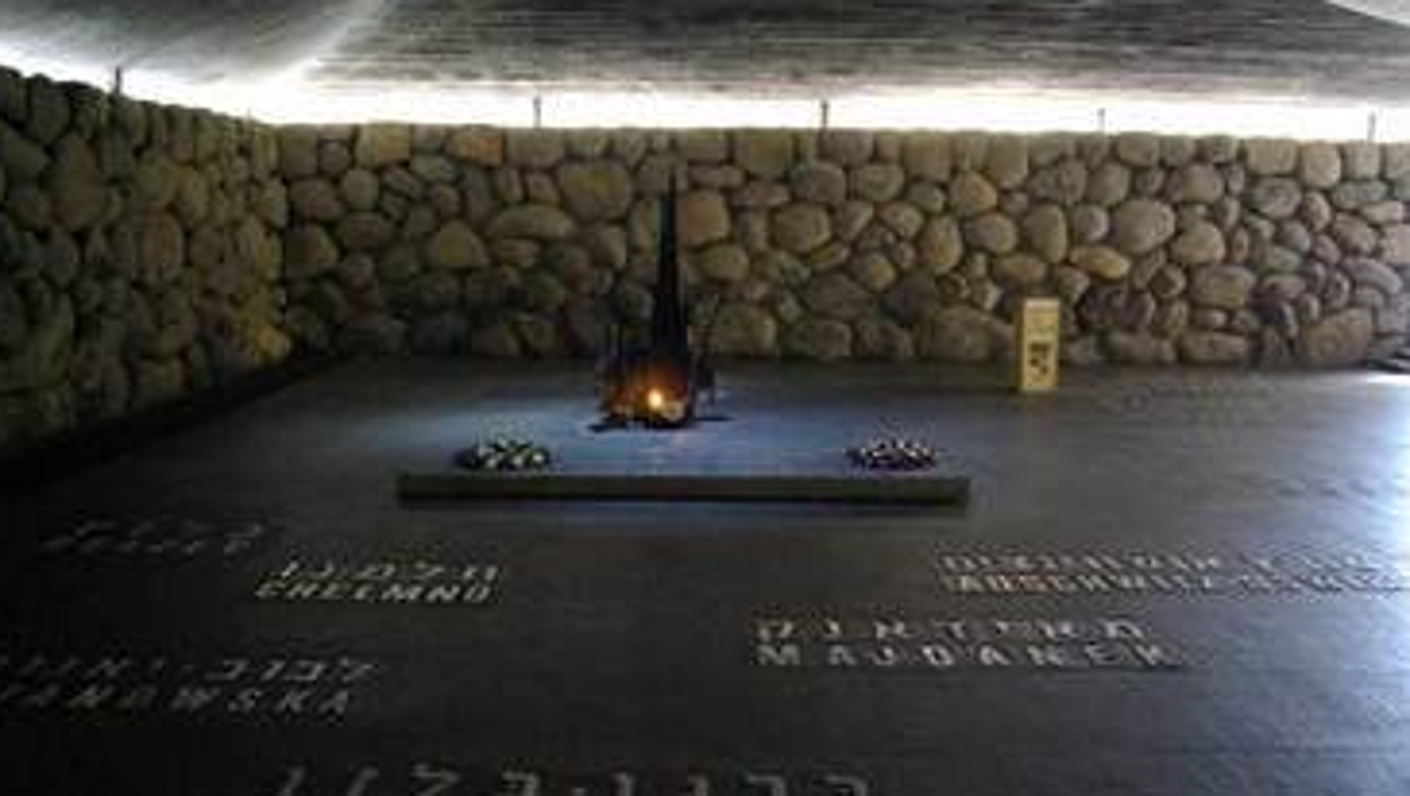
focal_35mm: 31
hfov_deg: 62.6
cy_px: 410
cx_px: 719
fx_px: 1160
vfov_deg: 37.9
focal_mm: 18
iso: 1600
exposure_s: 1/6
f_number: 3.5
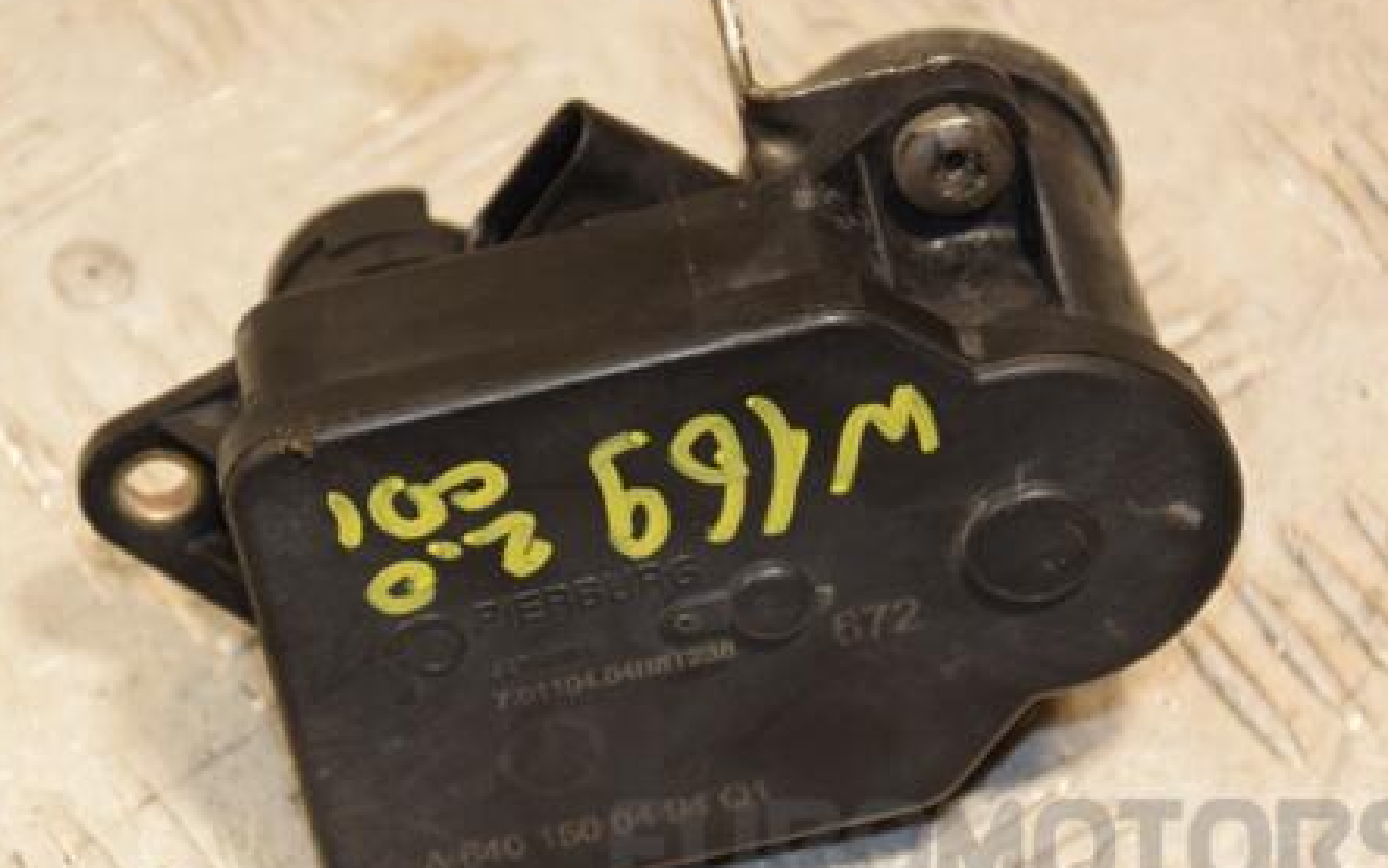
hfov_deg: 10.3
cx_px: 551
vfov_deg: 6.5
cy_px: 429
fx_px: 7680
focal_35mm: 203
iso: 800
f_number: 5.6
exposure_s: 1/160
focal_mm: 98
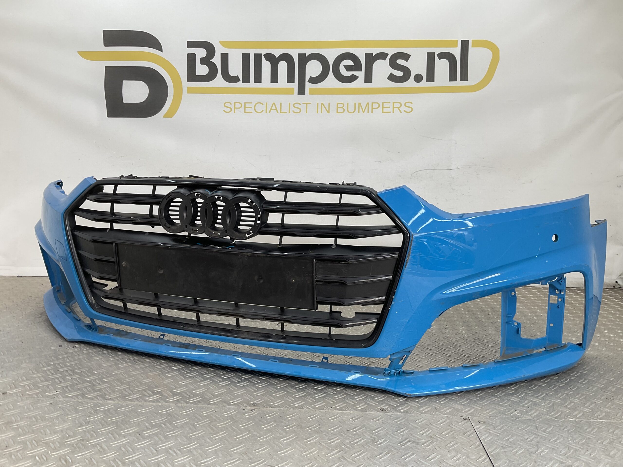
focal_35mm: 29
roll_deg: -1.4
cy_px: 234
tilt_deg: -7.1
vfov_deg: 48.2
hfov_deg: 61.7
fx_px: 522
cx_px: 312
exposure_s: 1/138
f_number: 1.8
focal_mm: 3
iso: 16
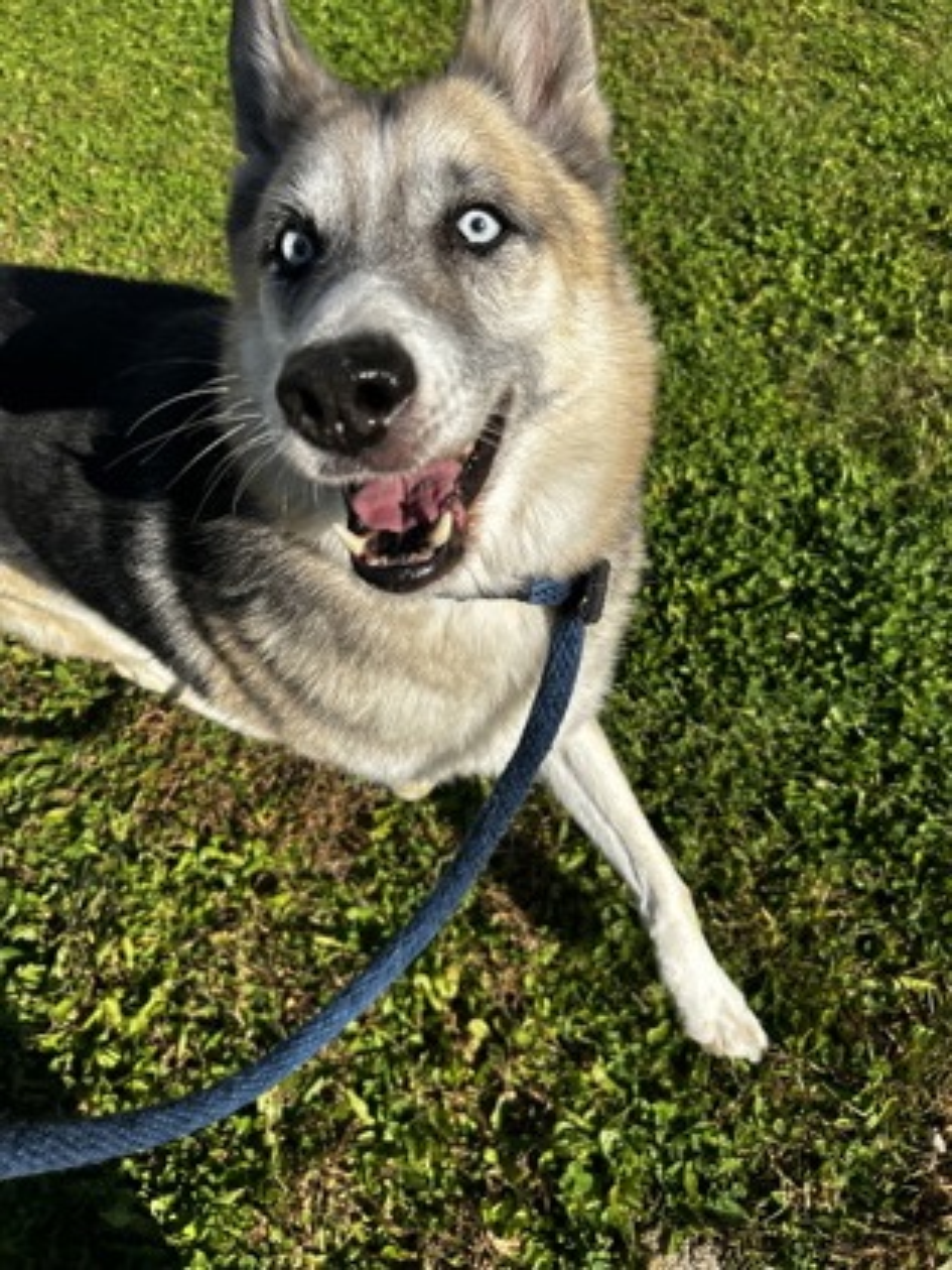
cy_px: 635
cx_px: 476
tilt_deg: -48.5
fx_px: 953
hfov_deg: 53.1
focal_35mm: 26
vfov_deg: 67.3
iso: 50
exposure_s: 1/2695
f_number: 1.5
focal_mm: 5.7
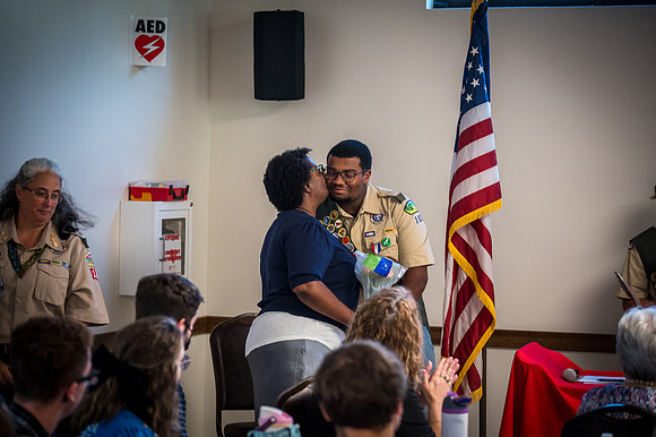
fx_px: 2003
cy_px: 218
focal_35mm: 110
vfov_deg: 12.4
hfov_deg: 18.6
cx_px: 328
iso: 2200
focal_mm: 110
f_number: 4
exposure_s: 1/125
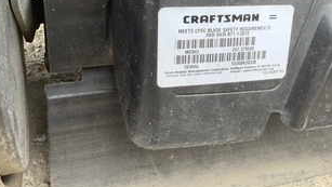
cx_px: 204
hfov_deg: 46.0
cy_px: 36
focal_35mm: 44
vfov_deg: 26.6
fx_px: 388
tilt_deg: -45.0
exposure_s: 1/125
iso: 25
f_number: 2.4
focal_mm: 3.3
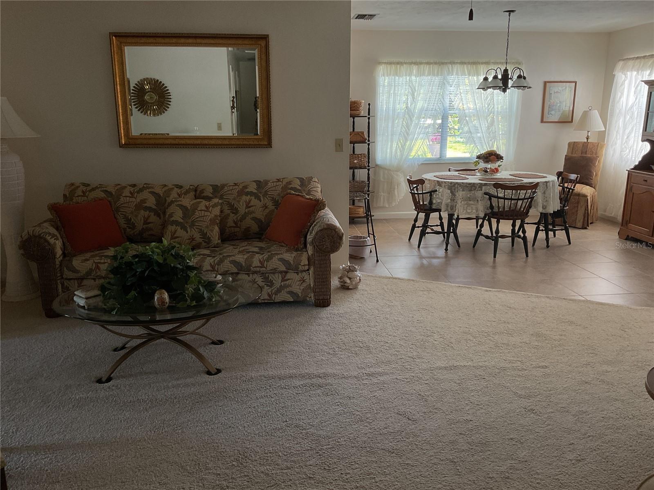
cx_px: 327
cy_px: 245
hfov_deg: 61.7
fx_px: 548
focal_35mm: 29
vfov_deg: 48.2
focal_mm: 3
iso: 40
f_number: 1.8
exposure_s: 1/60
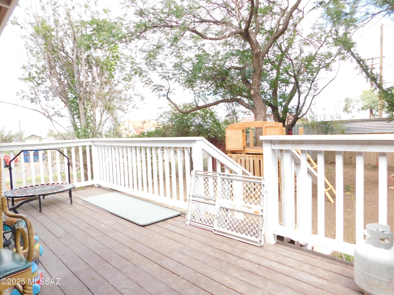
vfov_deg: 58.9
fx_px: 262
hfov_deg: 73.9
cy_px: 148
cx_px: 197
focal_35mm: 23
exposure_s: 1/250
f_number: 3
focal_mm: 4
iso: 125
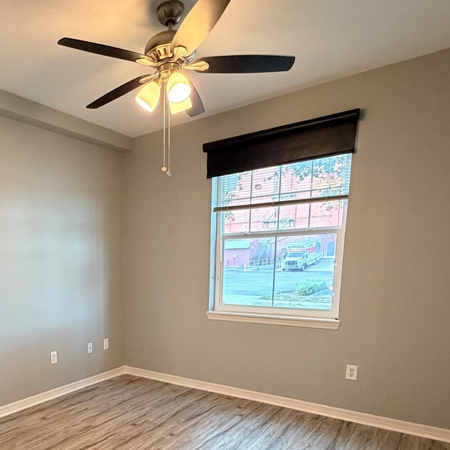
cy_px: 327
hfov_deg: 55.9
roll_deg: +1.8
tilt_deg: -9.4
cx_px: 107
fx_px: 397
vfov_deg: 56.7
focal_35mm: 27
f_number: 2.2
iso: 400
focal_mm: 2.22
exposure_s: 1/60
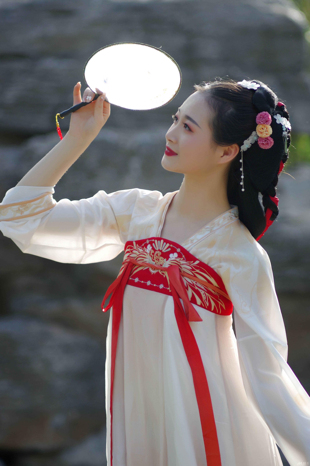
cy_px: 233
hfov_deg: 4.6
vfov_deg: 6.9
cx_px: 155
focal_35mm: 300
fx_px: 3882
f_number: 2.8
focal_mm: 200
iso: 100
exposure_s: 1/400
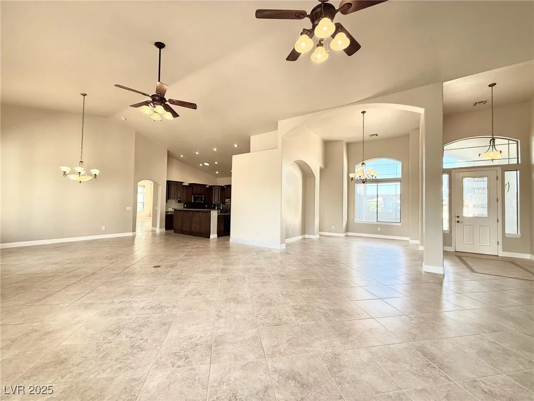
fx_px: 216
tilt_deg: +1.1
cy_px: 200
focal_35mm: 14
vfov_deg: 85.7
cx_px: 267
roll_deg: -1.1
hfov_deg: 102.1
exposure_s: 1/120
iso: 100
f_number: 2.2
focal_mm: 2.22
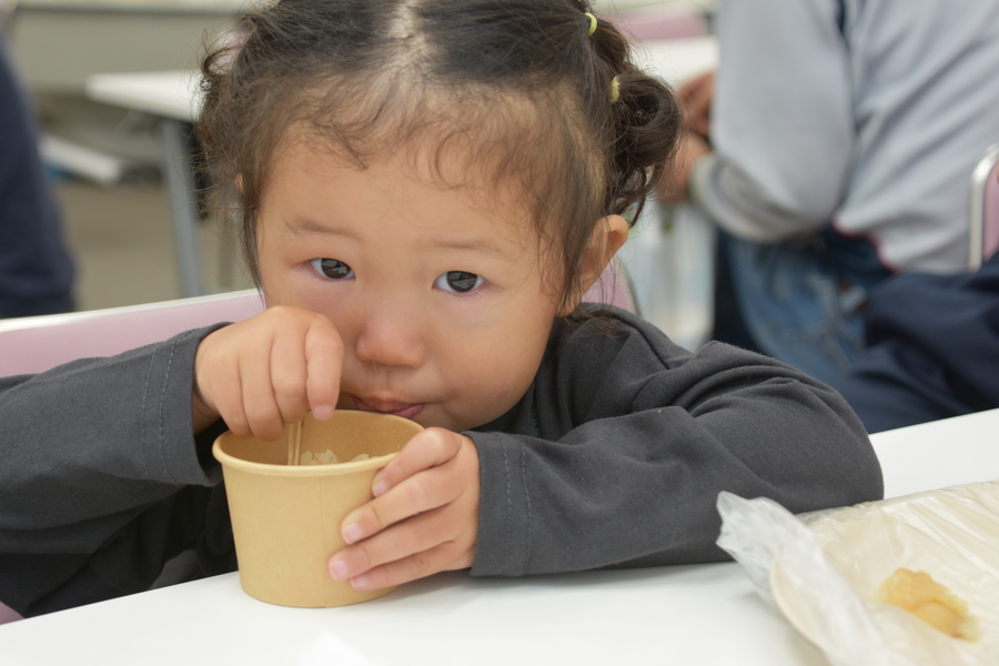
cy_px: 313
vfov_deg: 21.2
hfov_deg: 31.4
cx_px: 471
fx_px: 1776
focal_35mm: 64
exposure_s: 1/60
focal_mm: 40
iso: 400
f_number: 4.2
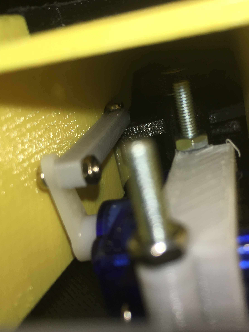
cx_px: 158
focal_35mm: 40
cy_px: 167
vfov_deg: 46.8
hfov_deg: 35.7
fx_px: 384
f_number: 2.2
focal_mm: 4.15
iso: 25
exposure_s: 1/1425
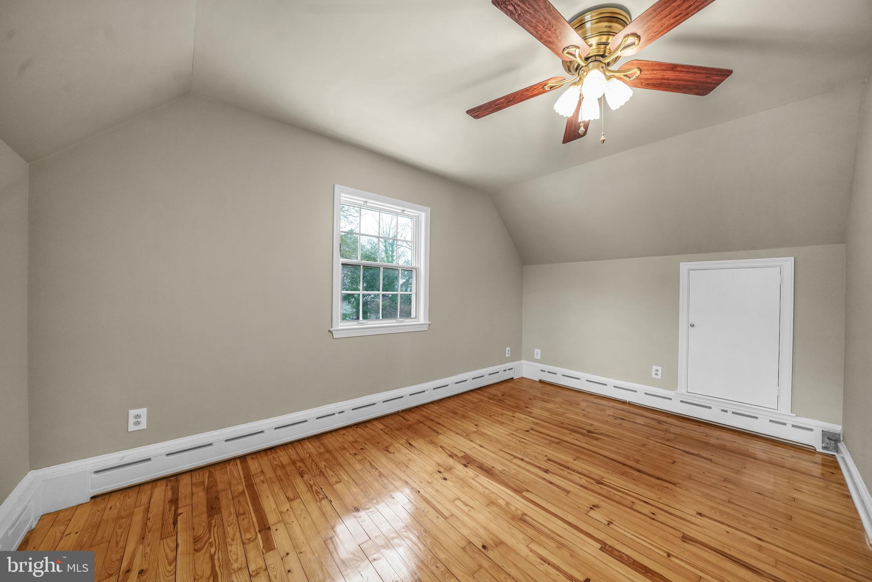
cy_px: 291
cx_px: 436
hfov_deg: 112.6
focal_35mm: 12
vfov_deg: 90.0
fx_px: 291
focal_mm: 12
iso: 640
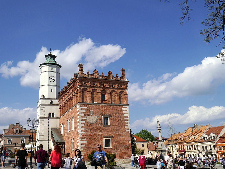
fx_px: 260
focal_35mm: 40
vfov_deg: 36.0
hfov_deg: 46.8
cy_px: 84
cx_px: 112
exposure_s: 1/640
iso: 160
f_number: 10
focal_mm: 20
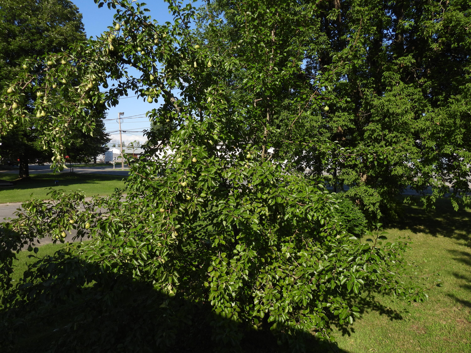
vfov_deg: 56.8
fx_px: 327
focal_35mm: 24
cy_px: 176
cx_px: 236
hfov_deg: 71.6
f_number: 2.8
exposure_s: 1/1600
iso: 100
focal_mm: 4.3
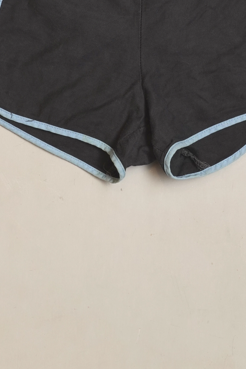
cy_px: 37
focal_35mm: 107
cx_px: 146
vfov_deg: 18.8
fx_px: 1097
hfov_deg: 12.8
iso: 400
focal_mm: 32
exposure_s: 1/50
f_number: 6.3
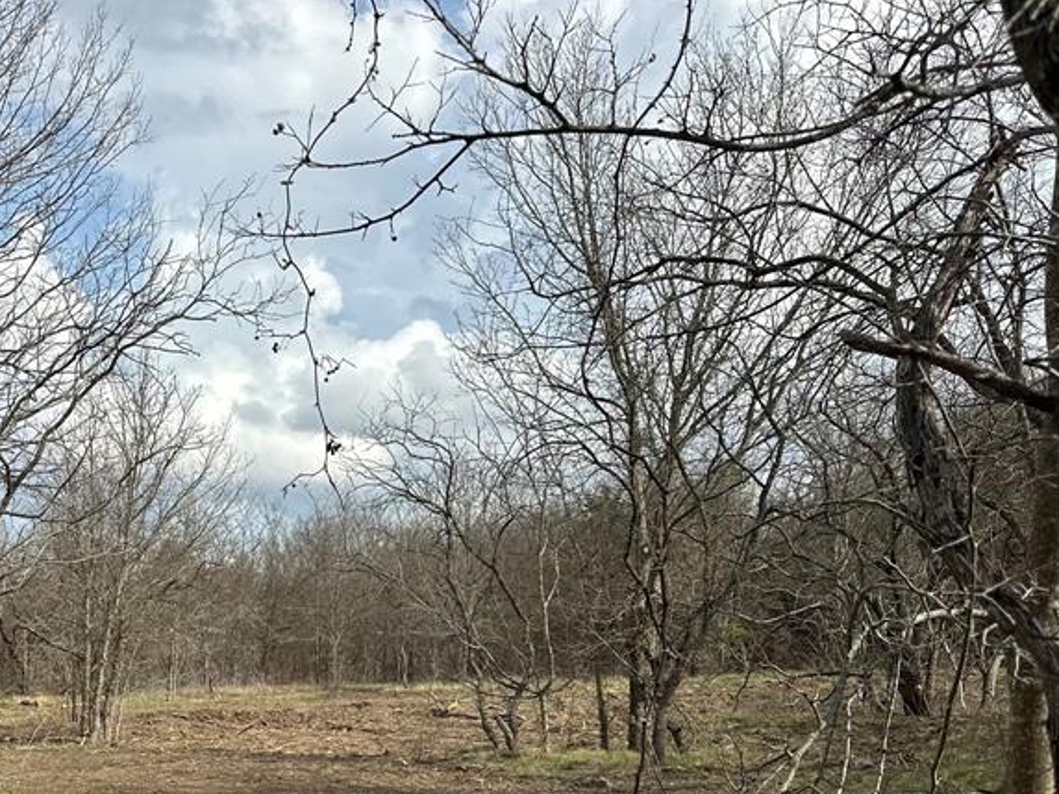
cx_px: 194
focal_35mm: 43
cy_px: 703
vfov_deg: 32.1
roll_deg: -1.7
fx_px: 1315
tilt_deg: -1.1
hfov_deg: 41.7
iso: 80
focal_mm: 6.86
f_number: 1.78
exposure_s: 1/3597
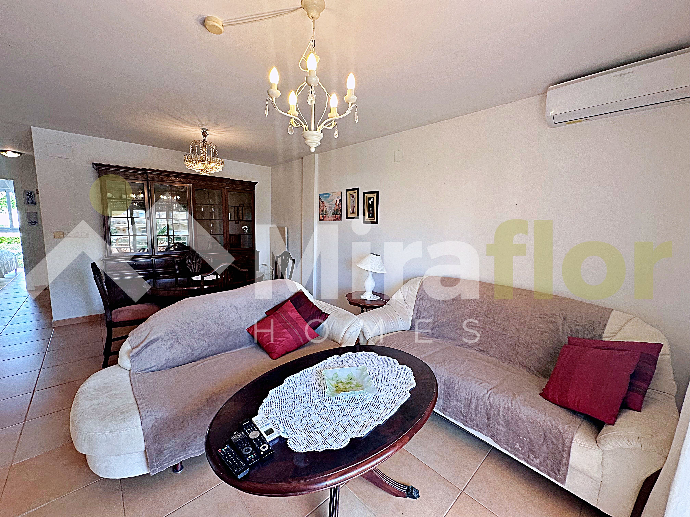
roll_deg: -1.5
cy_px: 258
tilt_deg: -7.3
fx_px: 279
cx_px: 345
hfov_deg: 102.1
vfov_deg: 85.7
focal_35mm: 14
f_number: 2.2
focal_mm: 2.22
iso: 100
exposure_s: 1/100
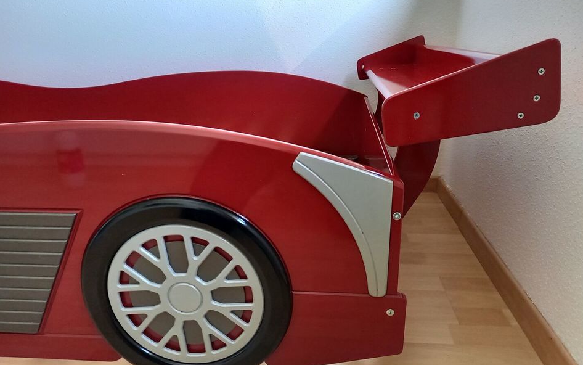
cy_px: 204
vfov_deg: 44.5
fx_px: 445
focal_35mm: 28
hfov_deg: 66.4
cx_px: 297
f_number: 1.8
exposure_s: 1/33
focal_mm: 4.65
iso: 400
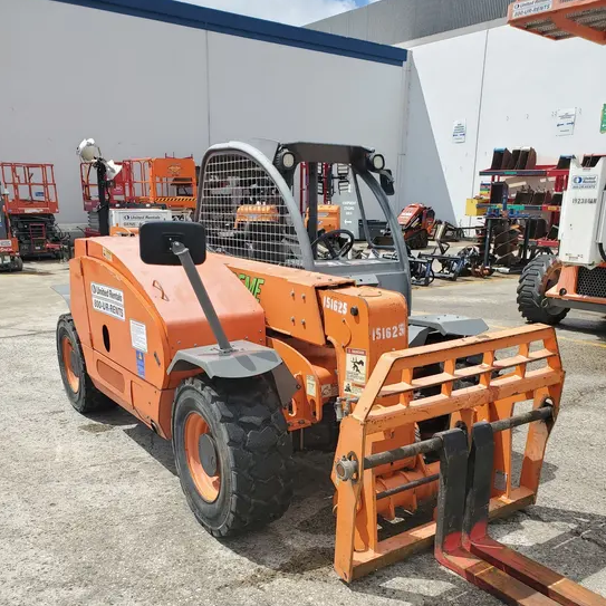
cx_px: 300
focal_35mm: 31
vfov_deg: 51.5
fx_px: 614
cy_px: 405
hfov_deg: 52.5
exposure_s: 1/1458
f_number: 2.4
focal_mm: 4.3
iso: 50
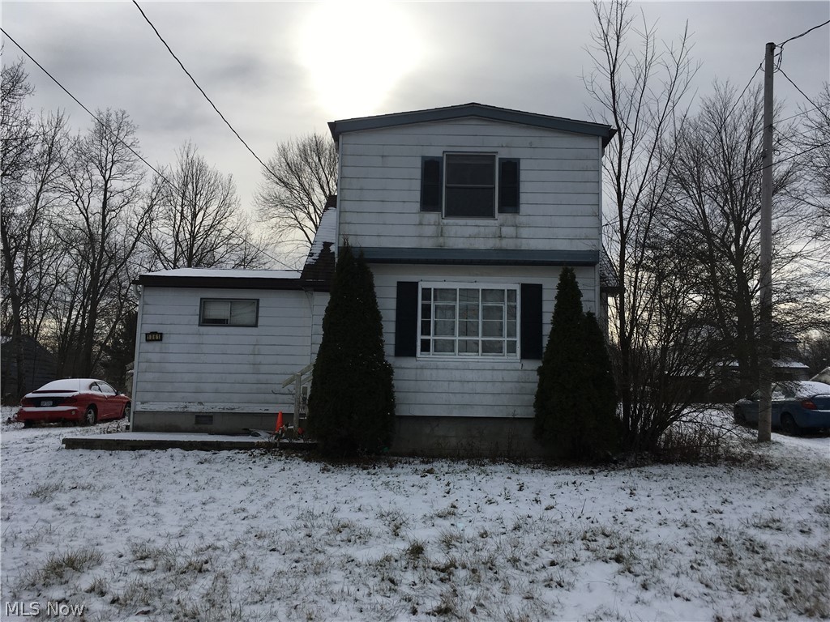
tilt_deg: +8.7
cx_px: 415
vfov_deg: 48.2
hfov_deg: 61.7
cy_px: 311
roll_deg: -1.1
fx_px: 695
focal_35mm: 29
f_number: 2.2
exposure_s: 1/3077
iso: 25
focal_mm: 4.15
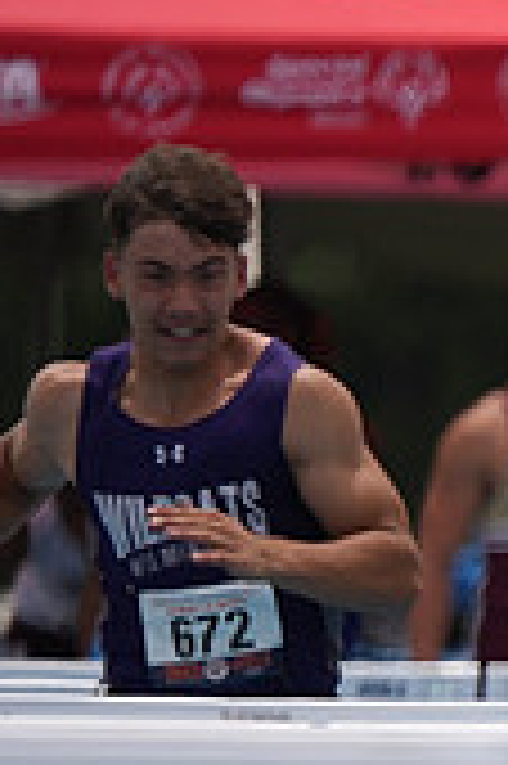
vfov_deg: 1.0
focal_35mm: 2048
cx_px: 1259
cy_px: 668
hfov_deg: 0.7
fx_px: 43435
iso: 500
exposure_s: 1/2500
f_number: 6.3
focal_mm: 600
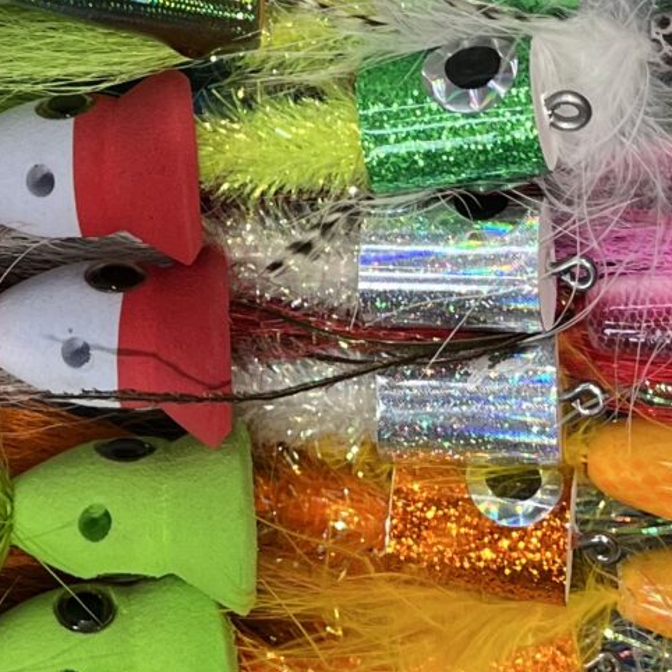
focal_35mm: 122
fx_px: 2680
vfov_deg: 12.8
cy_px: -595
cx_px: 231
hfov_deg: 14.3
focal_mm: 5.1
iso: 100
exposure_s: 1/120
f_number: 1.6
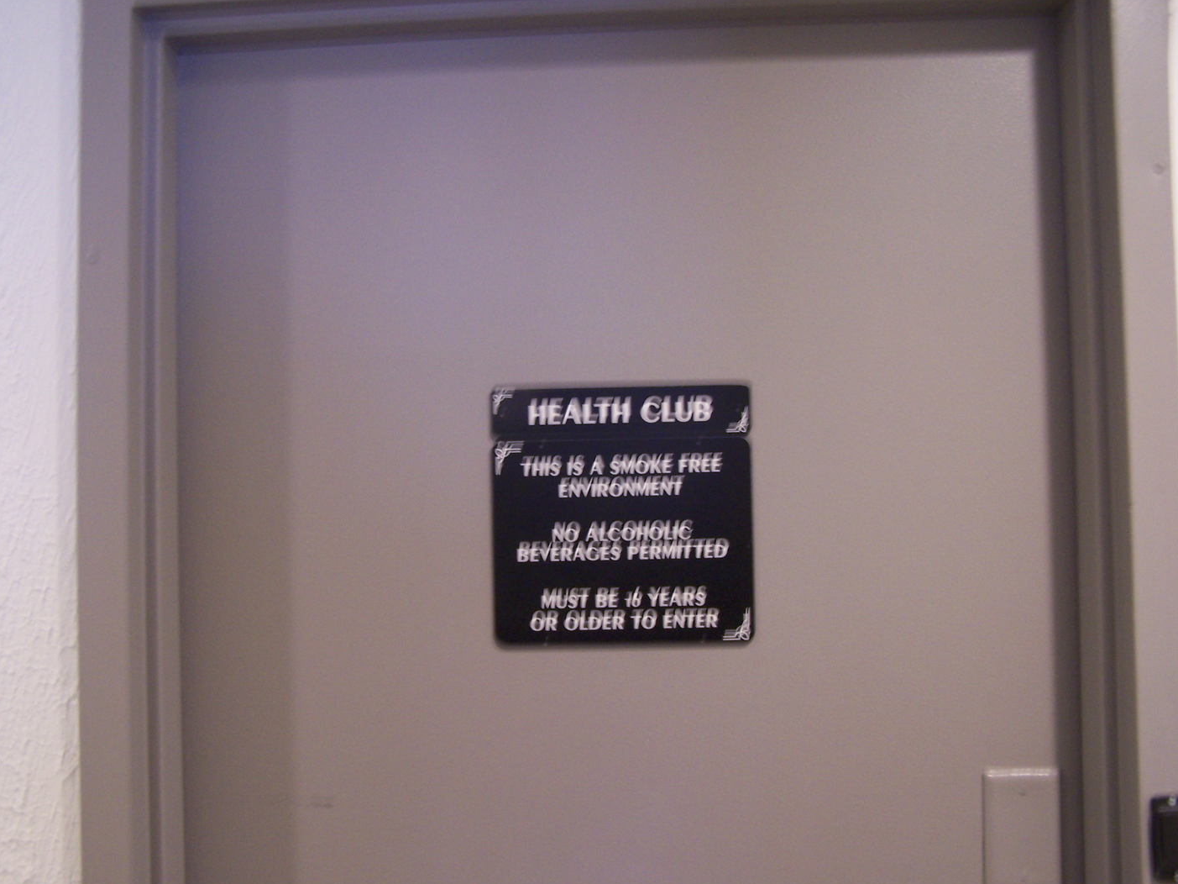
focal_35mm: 39
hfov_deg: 47.9
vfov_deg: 36.8
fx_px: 1327
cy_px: 435
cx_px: 575
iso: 140
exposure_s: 1/8
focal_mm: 6.3
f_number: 2.8
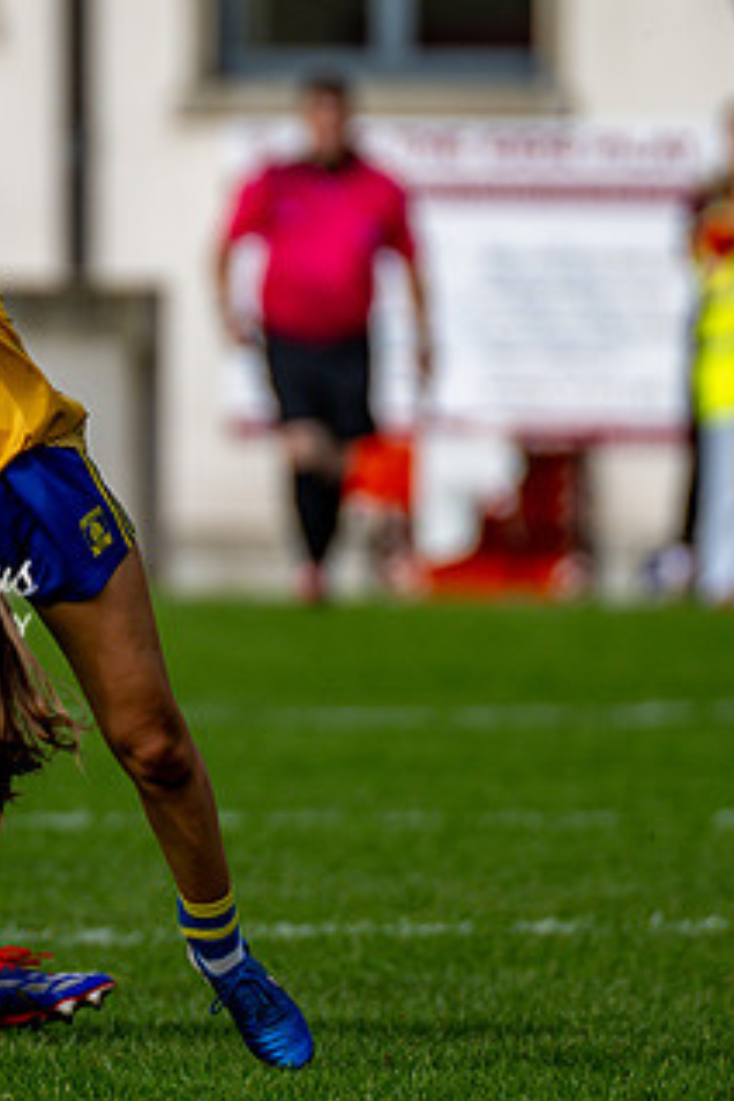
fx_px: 30030
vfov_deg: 2.1
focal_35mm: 982
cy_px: 648
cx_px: 1
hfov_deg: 1.4
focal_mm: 300
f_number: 2.8
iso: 160
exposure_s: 1/3200
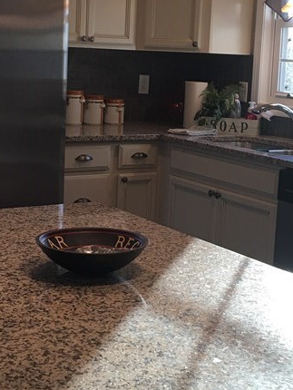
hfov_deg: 21.3
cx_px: 140
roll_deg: -2.3
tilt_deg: -6.9
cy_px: 151
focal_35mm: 69
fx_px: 778
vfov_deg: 28.1
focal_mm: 4.15
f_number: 2.2
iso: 25
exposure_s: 1/30
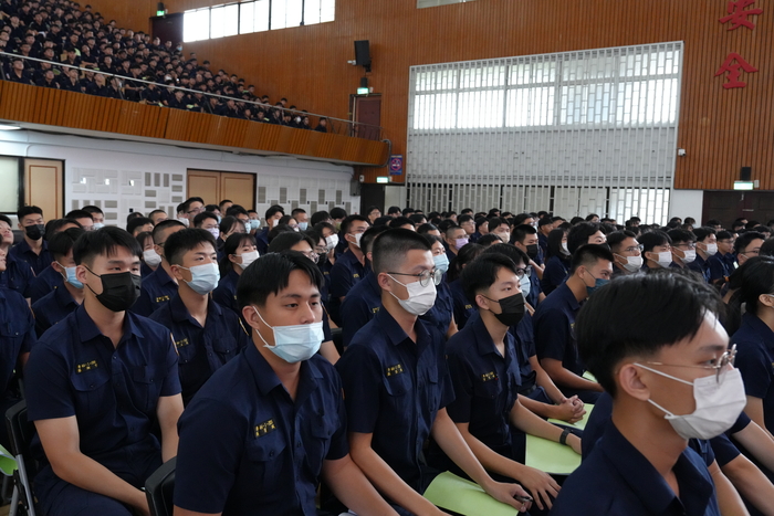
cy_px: 258
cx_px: 387
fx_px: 688
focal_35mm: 32
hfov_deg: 58.7
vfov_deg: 41.1
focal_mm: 32
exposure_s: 1/160
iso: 6400
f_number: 6.3
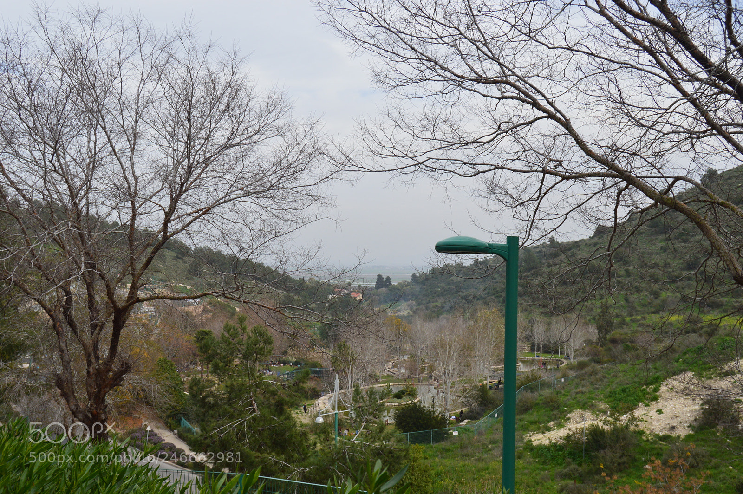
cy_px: 247
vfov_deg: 34.2
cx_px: 372
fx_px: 804
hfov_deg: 49.6
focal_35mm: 39
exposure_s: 1/320
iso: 400
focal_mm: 26
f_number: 10
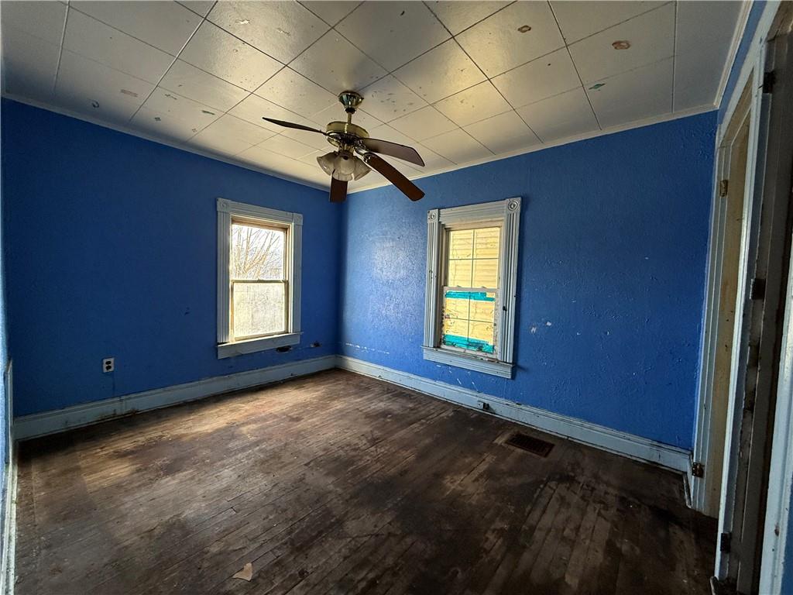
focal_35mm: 14
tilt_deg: -1.9
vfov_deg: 85.7
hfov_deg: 102.1
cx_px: 396
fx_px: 321
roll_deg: -1.9
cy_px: 298
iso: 200
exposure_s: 1/99
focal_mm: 2.22
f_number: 2.2
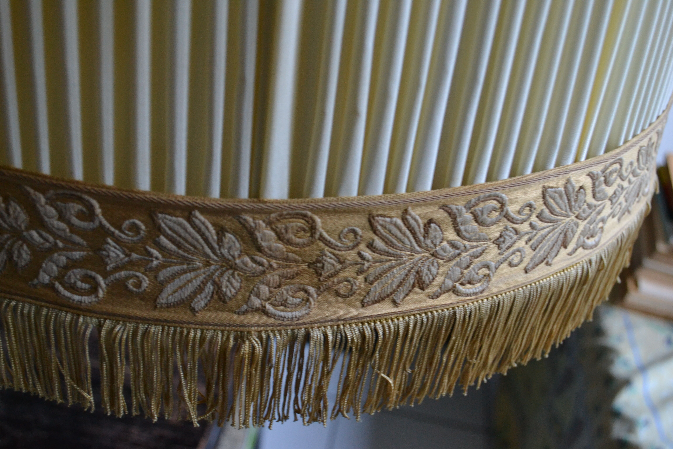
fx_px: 673
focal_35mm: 36
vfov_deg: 36.9
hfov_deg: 53.1
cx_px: 336
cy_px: 224
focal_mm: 24
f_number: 5
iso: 1600
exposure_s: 1/100
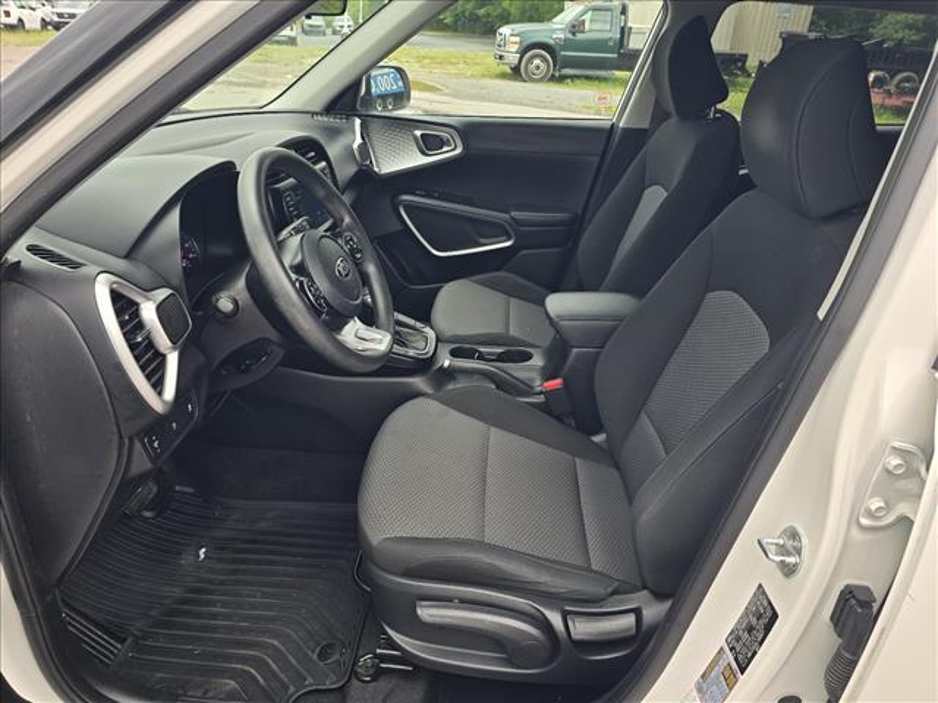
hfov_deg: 73.9
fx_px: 623
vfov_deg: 58.9
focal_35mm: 23
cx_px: 469
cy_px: 352
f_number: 1.7
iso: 25
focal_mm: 6.3
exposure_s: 1/182
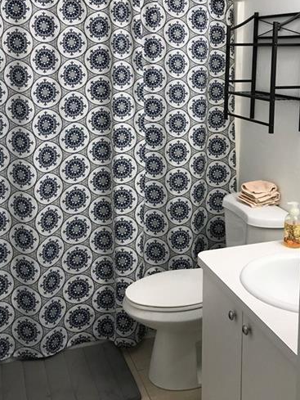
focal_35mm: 44
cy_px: 126
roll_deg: -0.8
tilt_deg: -7.9
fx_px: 508
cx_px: 183
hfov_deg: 32.8
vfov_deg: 42.2
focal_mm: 3.99
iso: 20
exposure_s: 1/40
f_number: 1.8
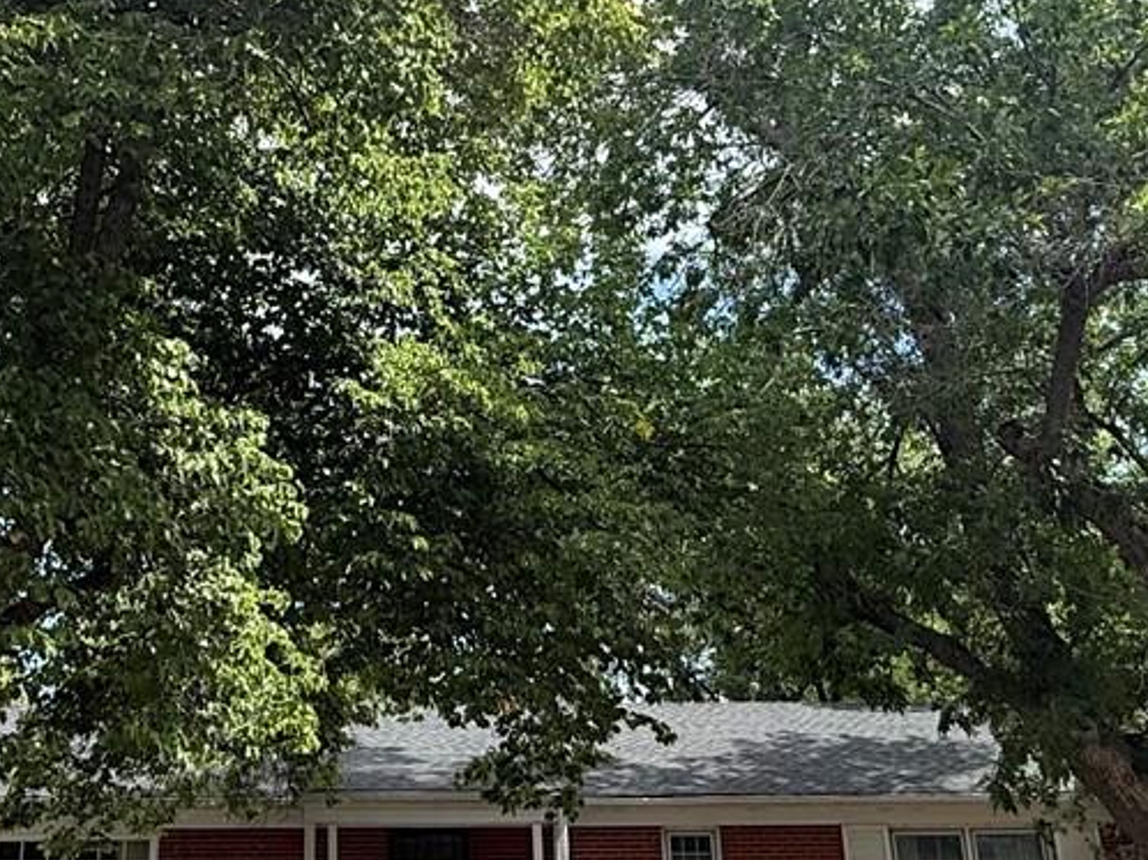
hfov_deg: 41.7
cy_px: 288
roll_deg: +0.2
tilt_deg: +22.8
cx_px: 415
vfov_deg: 31.9
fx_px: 1492
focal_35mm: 45
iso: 64
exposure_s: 1/694
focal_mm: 2.22
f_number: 2.2
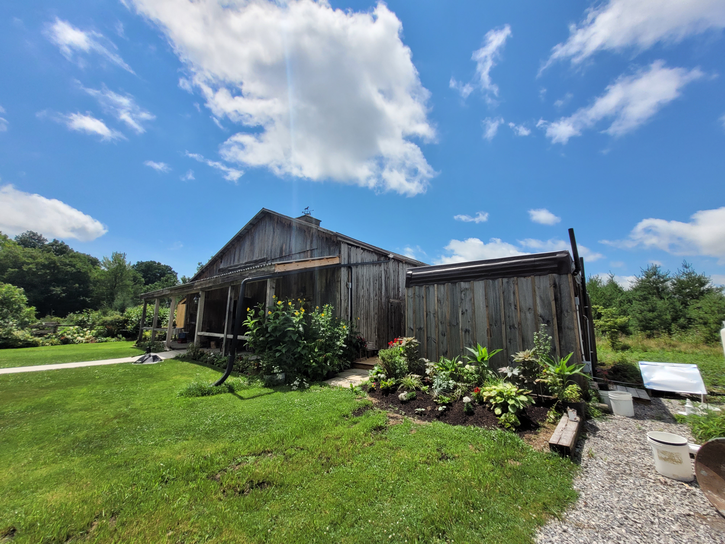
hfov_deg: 106.2
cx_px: 362
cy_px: 272
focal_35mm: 13
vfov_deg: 89.9
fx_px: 272
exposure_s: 1/2169
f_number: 2.2
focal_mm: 1.74
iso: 40
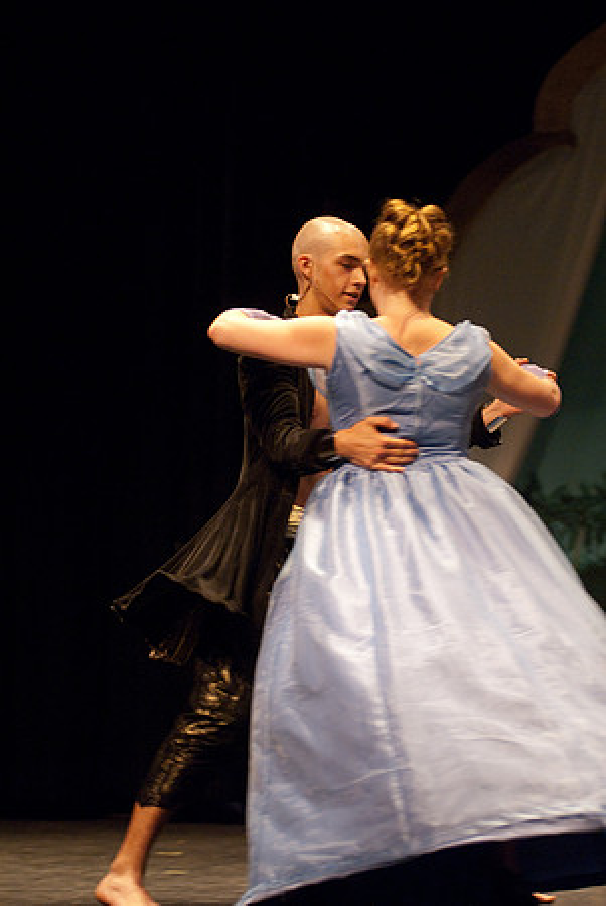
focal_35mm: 120
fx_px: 3023
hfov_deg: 11.4
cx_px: 303
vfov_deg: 17.0
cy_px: 453
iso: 1250
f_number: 2.8
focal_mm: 80
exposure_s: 1/160
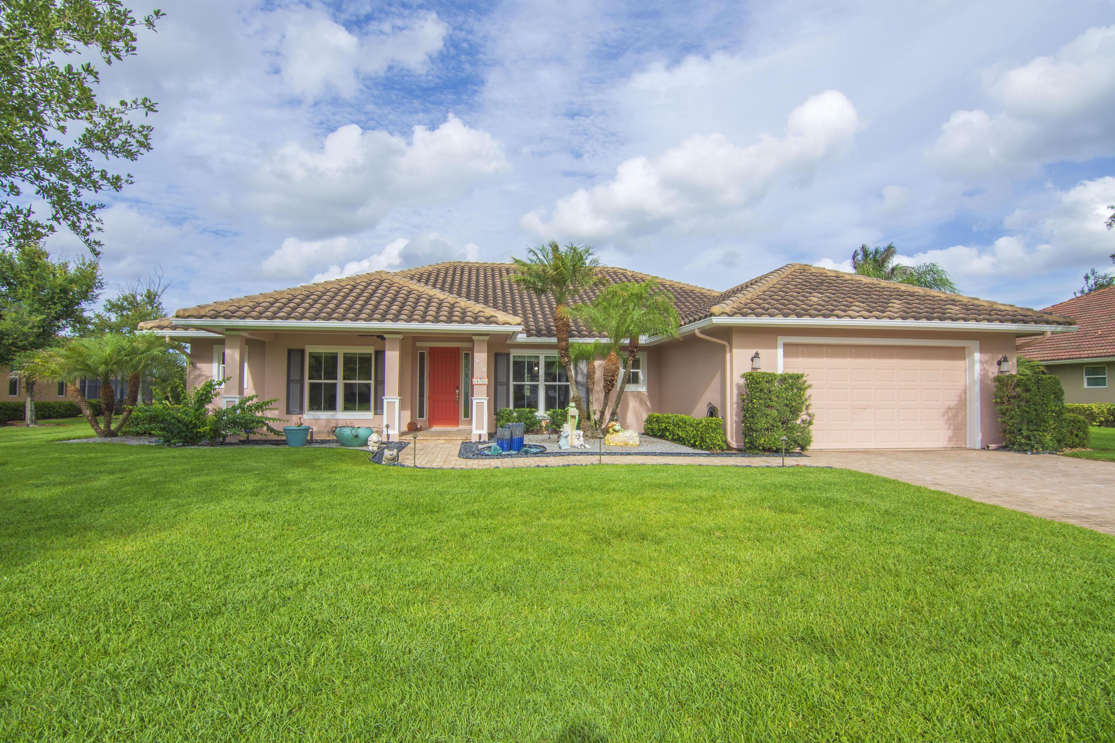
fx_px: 534
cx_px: 558
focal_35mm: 17
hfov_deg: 92.4
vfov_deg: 69.7
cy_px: 372
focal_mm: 11.5
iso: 200
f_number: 8
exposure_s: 1/500
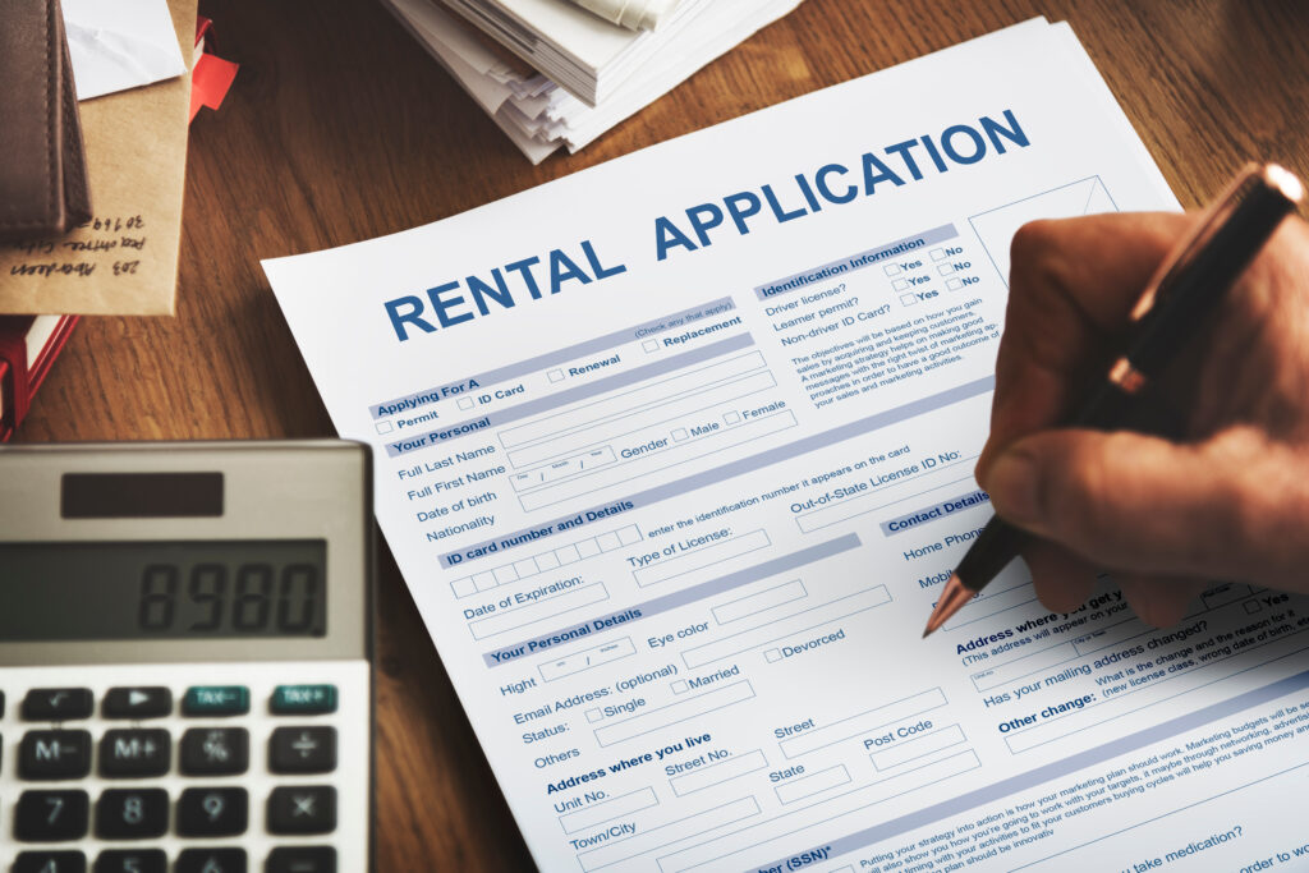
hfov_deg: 19.5
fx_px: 3818
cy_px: 436
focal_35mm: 105
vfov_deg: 13.0
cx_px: 654
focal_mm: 105
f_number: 4
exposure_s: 1/160
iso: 160
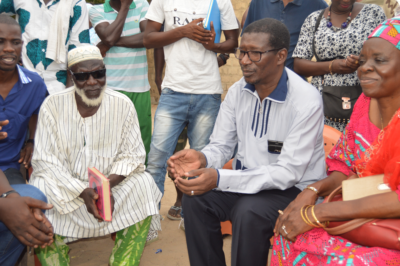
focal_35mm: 39
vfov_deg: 34.1
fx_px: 433
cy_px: 133
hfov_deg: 49.6
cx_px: 200
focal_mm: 26
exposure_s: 1/200
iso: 400
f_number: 4.5
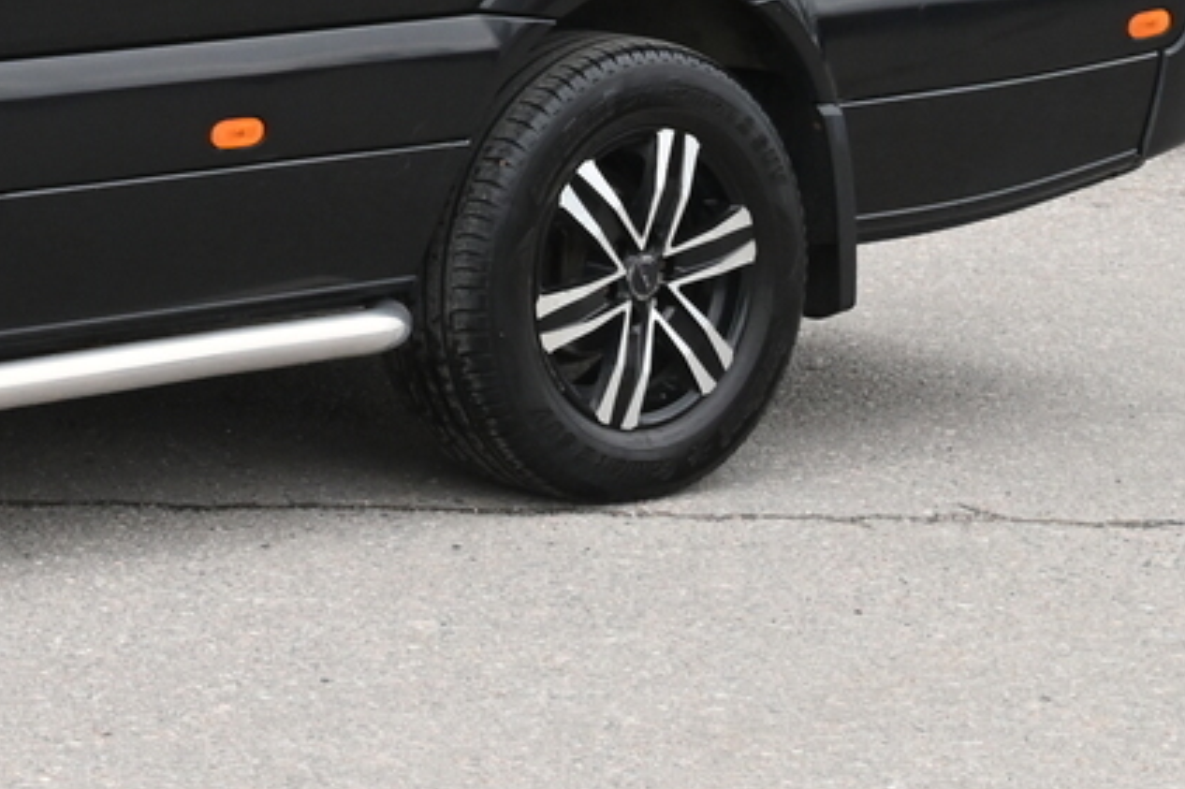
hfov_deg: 12.8
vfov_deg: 9.2
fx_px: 4804
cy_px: -219
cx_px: -962
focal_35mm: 146
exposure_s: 1/400
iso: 2000
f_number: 13
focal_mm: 38
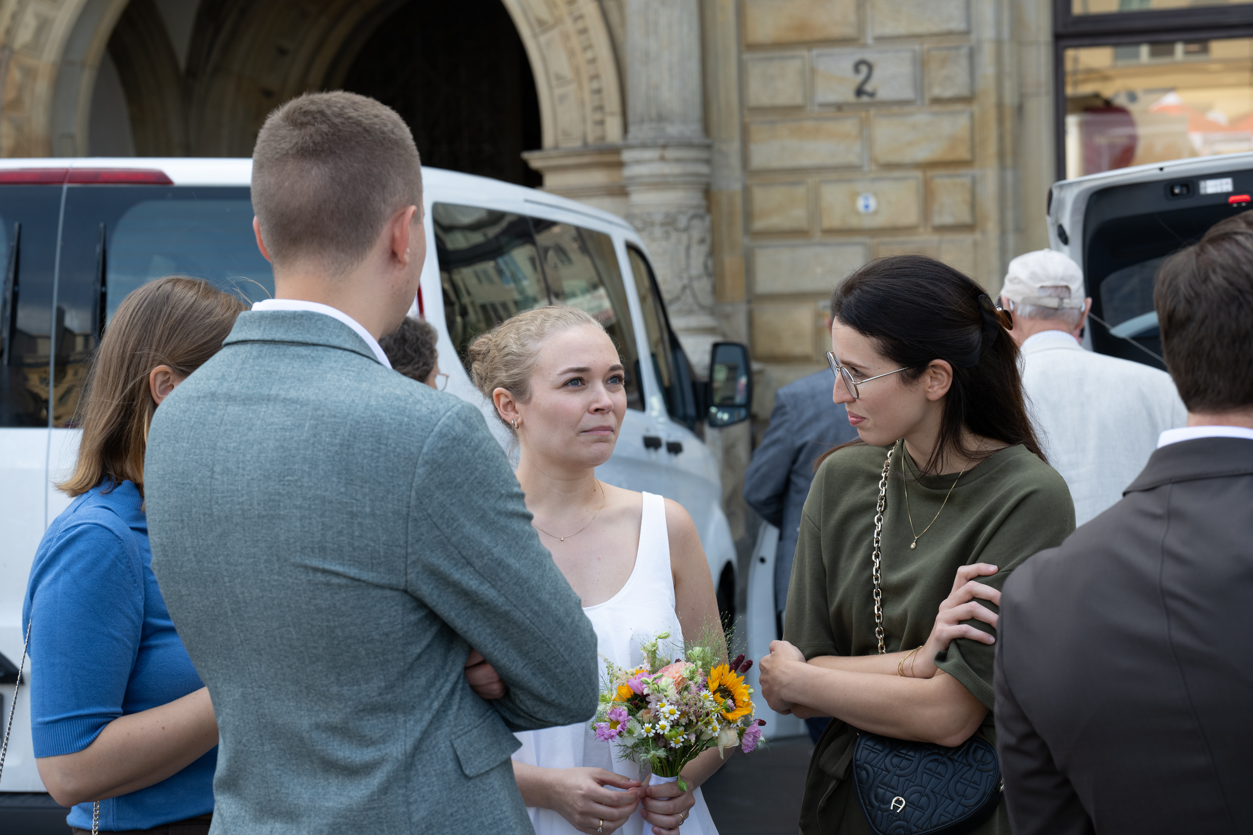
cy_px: 411
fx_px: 3028
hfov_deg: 23.4
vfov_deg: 15.7
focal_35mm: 87
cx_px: 621
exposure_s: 1/160
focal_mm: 85
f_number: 7.1
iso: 250
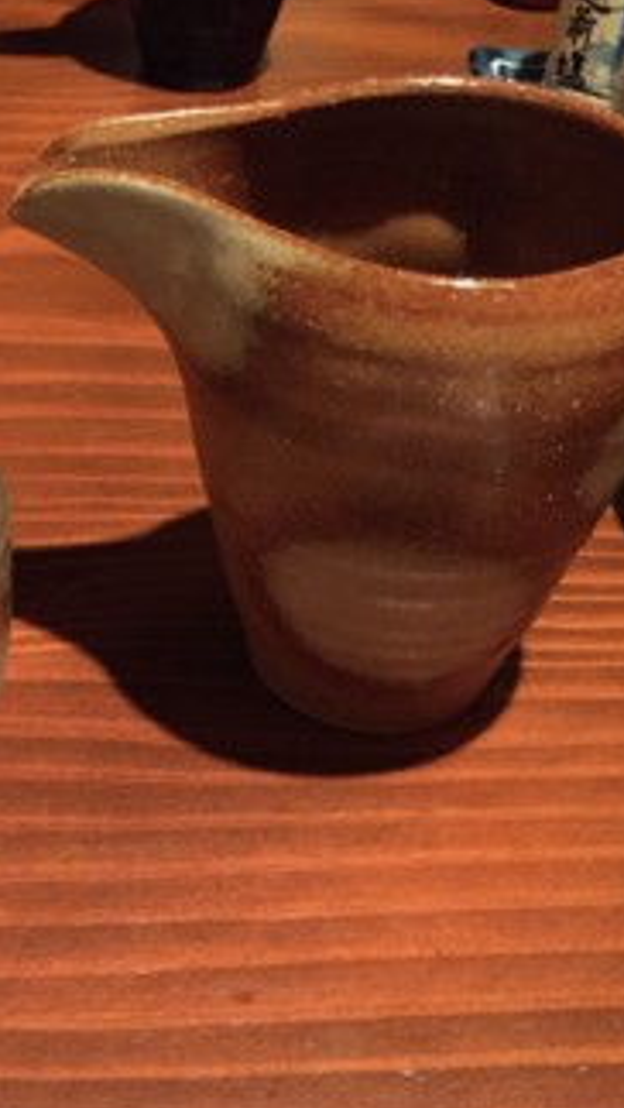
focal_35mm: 44
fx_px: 1293
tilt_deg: -45.6
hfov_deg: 26.7
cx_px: 134
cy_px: 662
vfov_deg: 46.1
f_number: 2.2
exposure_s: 1/15
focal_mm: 4.15
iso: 640
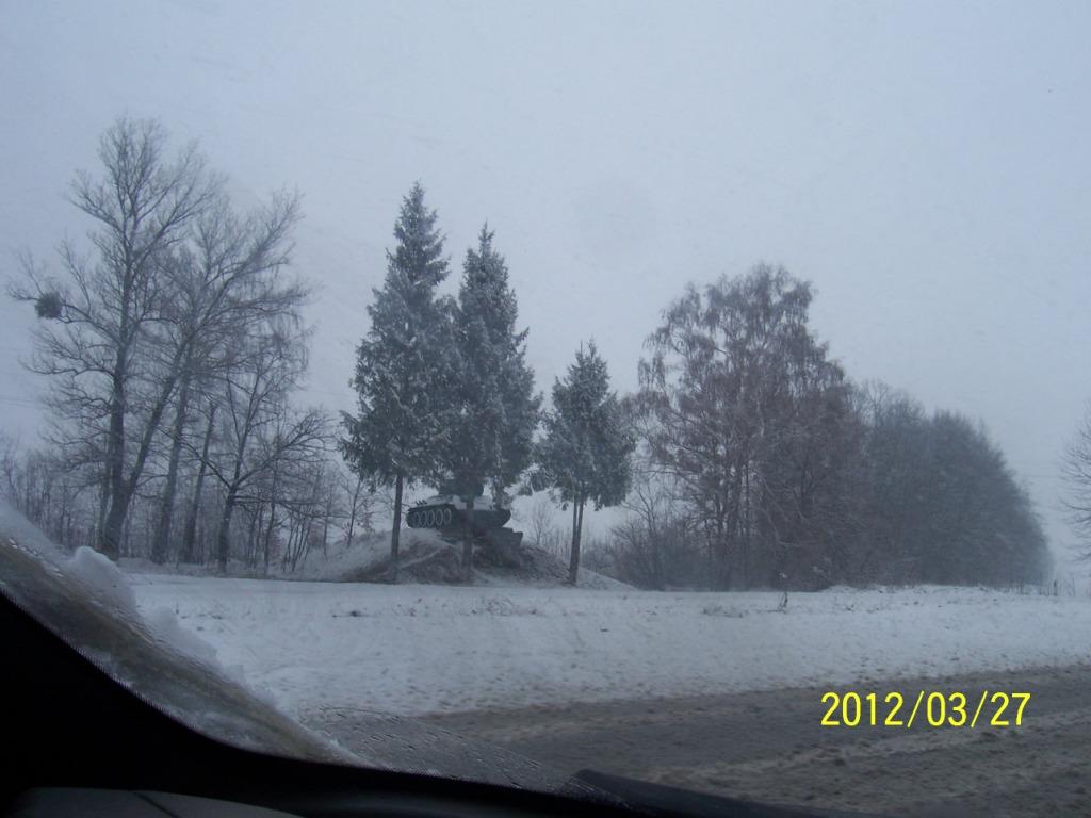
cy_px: 409
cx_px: 546
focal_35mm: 34
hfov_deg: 54.0
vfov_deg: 41.8
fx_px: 1072
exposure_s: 1/350
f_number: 5.6
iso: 80
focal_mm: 5.6
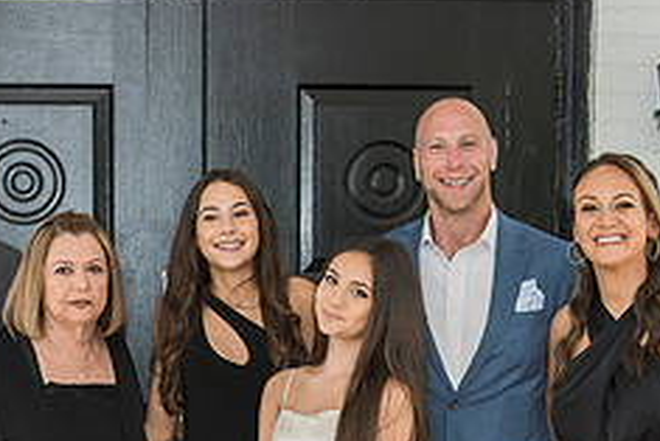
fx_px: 2018
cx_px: 213
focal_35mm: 110
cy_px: 466
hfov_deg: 18.5
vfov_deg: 12.3
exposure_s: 1/125
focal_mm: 40
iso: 640
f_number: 4.5
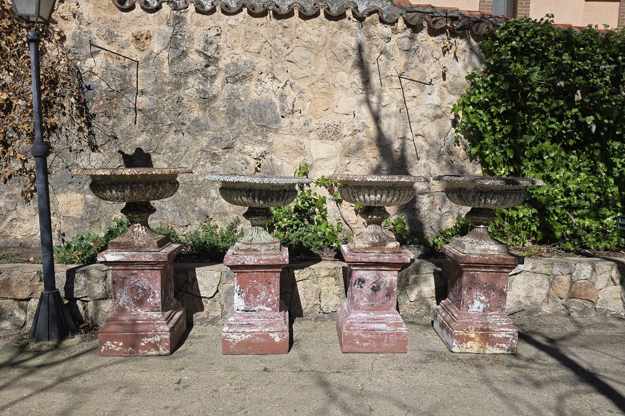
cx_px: 312
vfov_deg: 53.0
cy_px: 231
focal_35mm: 24
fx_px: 417
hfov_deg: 73.8
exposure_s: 1/1265
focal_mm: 6.3
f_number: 1.7
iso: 12
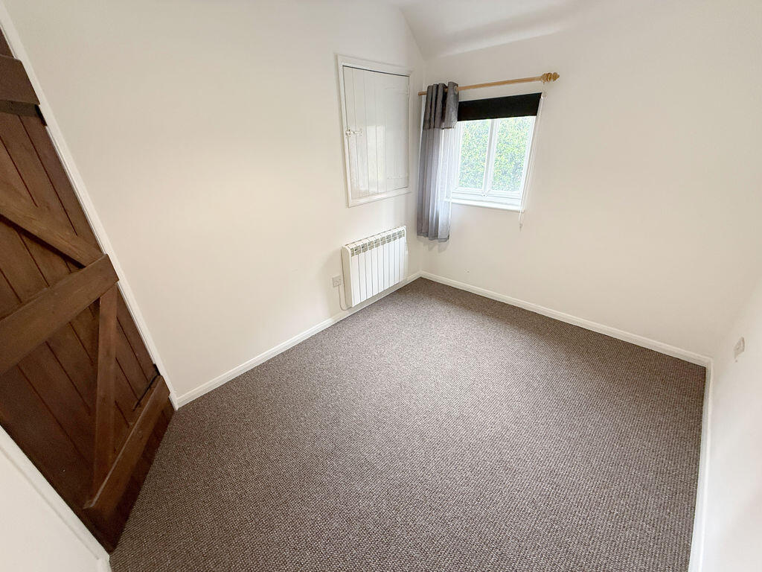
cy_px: 286
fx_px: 308
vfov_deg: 85.7
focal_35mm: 14
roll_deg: +2.2
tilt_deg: -25.2
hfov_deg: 102.1
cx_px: 381
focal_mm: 2.22
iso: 250
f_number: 2.2
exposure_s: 1/100
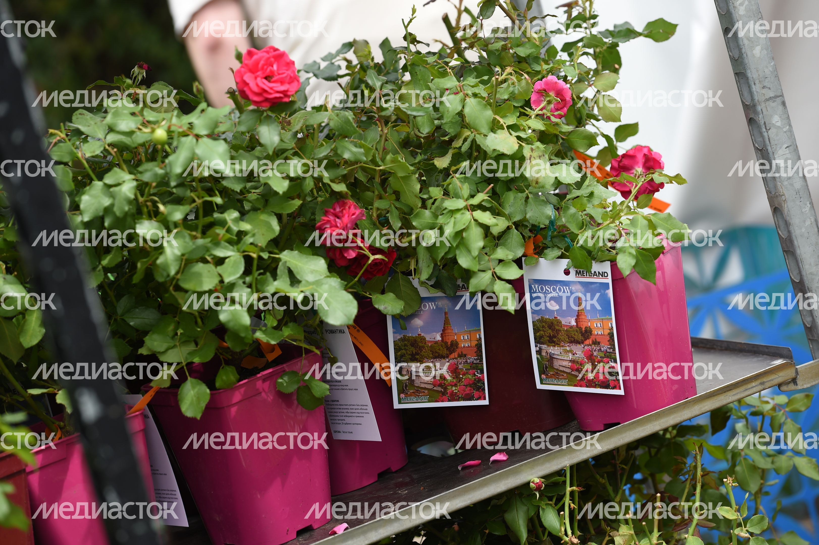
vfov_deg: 8.8
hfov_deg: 13.3
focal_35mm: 155
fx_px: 3524
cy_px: 272
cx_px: 410
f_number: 5
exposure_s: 1/250
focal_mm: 155
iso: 160
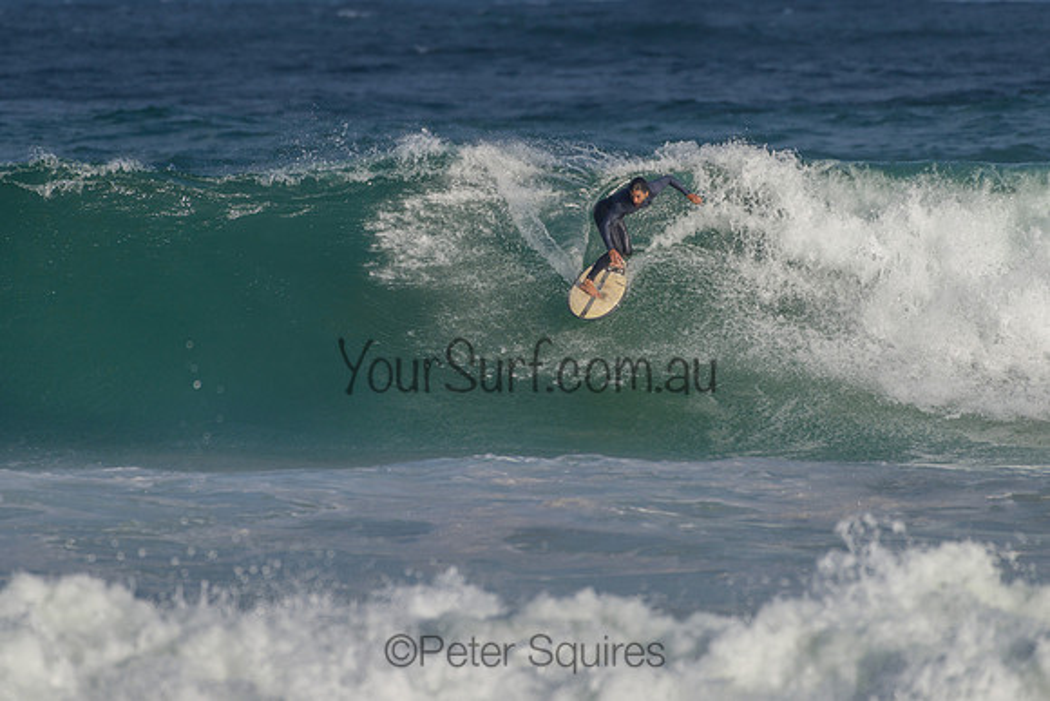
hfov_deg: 3.4
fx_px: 17870
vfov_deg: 2.2
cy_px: 274
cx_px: 490
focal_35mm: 613
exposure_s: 1/2000
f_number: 5.6
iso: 140
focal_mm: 500
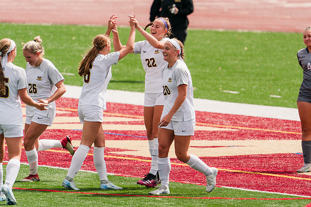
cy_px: 81
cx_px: 189
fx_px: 6311
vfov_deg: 1.9
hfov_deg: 2.8
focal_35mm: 730
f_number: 6.3
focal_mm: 600
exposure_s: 1/1600
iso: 320
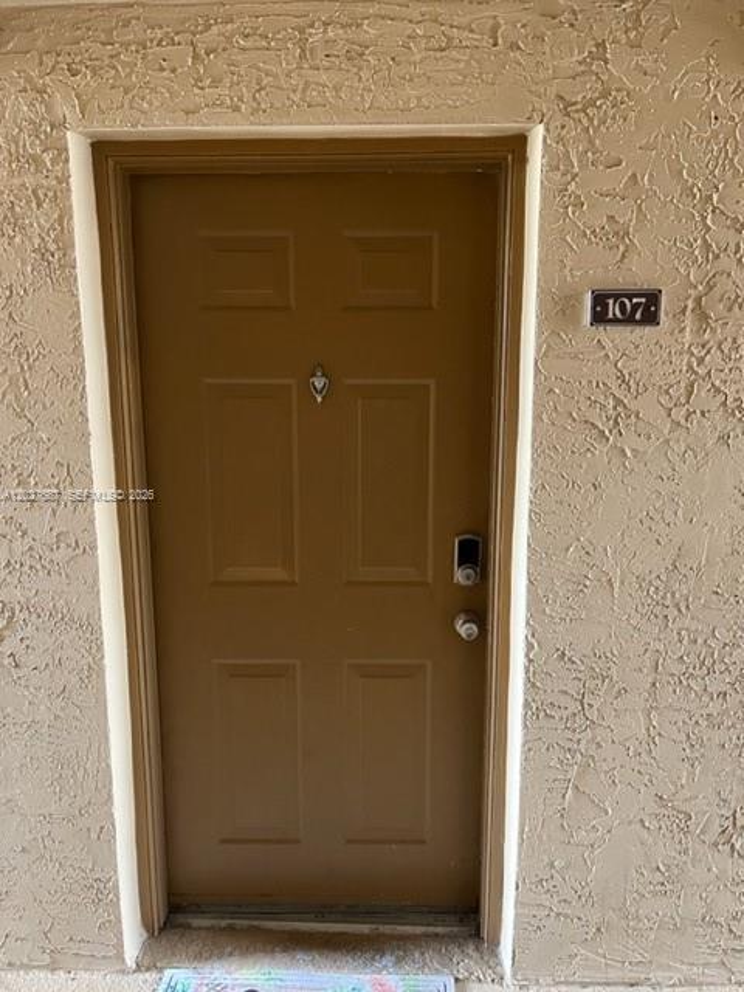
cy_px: 496
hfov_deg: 53.1
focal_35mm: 26
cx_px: 372
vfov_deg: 67.3
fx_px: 745
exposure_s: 1/57
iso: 500
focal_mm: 5.1
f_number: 1.6
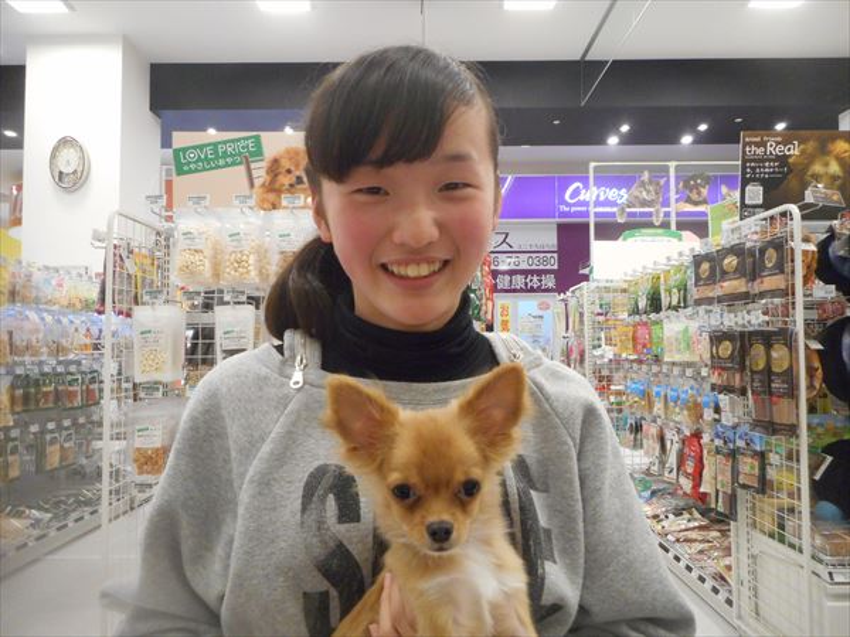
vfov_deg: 54.9
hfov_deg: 69.4
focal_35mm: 25
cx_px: 425
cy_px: 318
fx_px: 614
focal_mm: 4.5
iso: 560
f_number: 3.7
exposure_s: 1/60
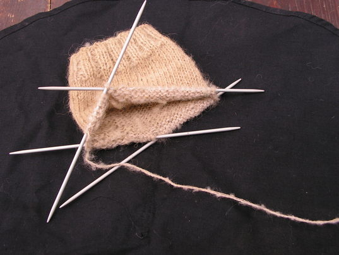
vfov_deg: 29.1
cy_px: 128
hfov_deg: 38.2
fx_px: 490
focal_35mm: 50
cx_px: 170
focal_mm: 8.4
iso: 64
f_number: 3.2
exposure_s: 1/125
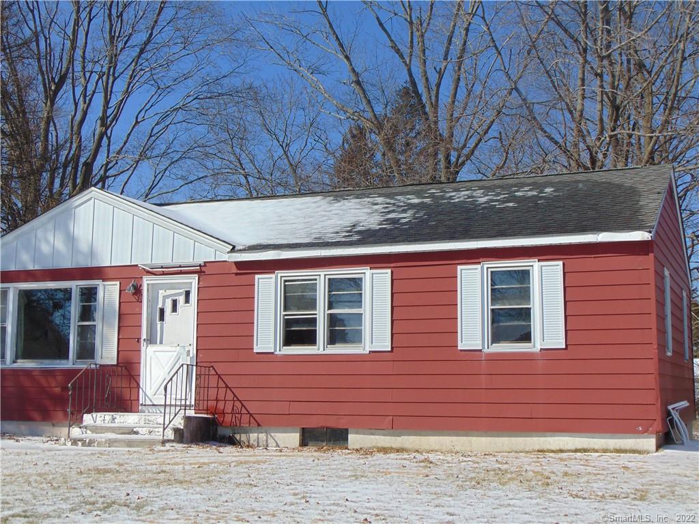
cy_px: 262
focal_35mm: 50
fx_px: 1010
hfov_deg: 38.2
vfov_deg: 29.1
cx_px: 350
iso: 80
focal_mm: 9
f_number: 9
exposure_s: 1/250
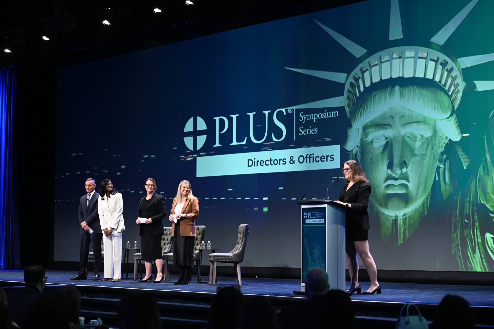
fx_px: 960
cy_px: 164
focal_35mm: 70
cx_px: 247
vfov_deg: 19.4
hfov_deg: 28.9
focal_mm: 70
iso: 4000
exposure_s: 1/400
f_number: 4
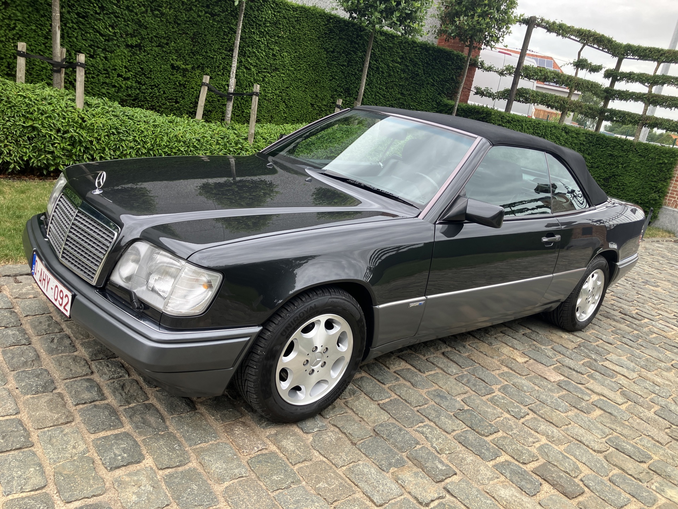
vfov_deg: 49.7
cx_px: 339
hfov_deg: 63.4
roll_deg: -10.8
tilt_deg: -15.2
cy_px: 254
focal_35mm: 28
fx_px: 548
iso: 25
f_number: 1.8
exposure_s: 1/210
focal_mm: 3.99
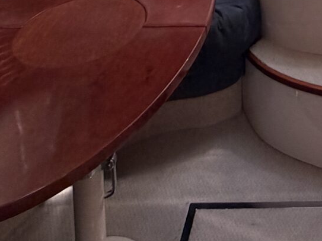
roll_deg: +0.4
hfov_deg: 26.9
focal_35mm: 66
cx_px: 359
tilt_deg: -4.5
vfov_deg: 15.5
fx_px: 614
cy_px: -293
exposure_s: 1/187
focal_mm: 2.22
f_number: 2.2
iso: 50
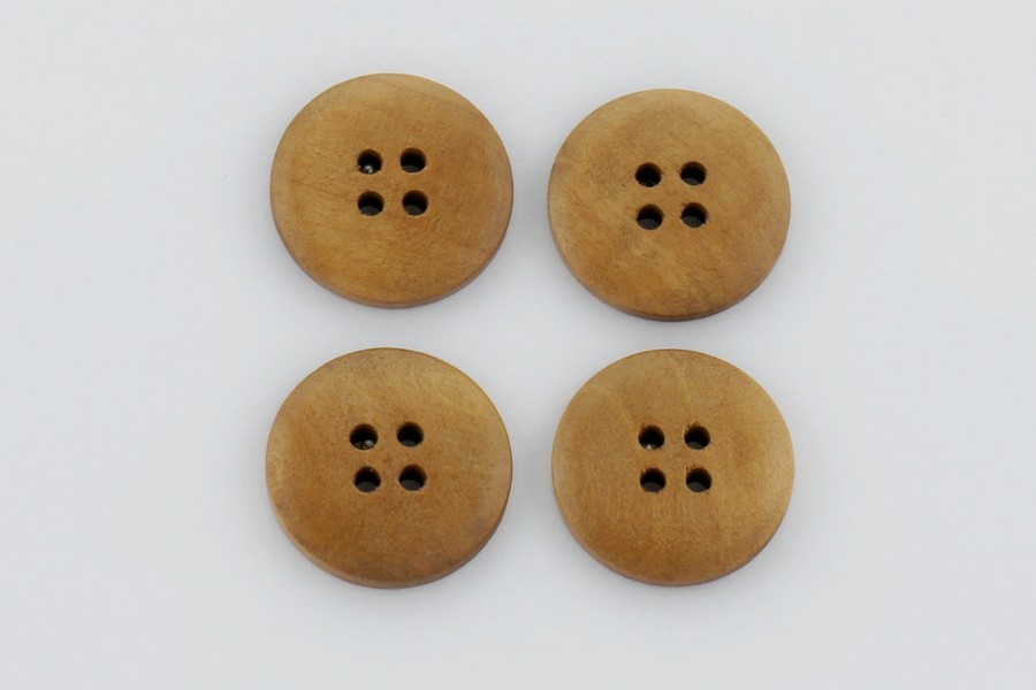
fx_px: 2374
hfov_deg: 24.6
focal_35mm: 82
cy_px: 345
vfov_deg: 16.6
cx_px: 518
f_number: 9
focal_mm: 55
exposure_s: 1/320
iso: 200
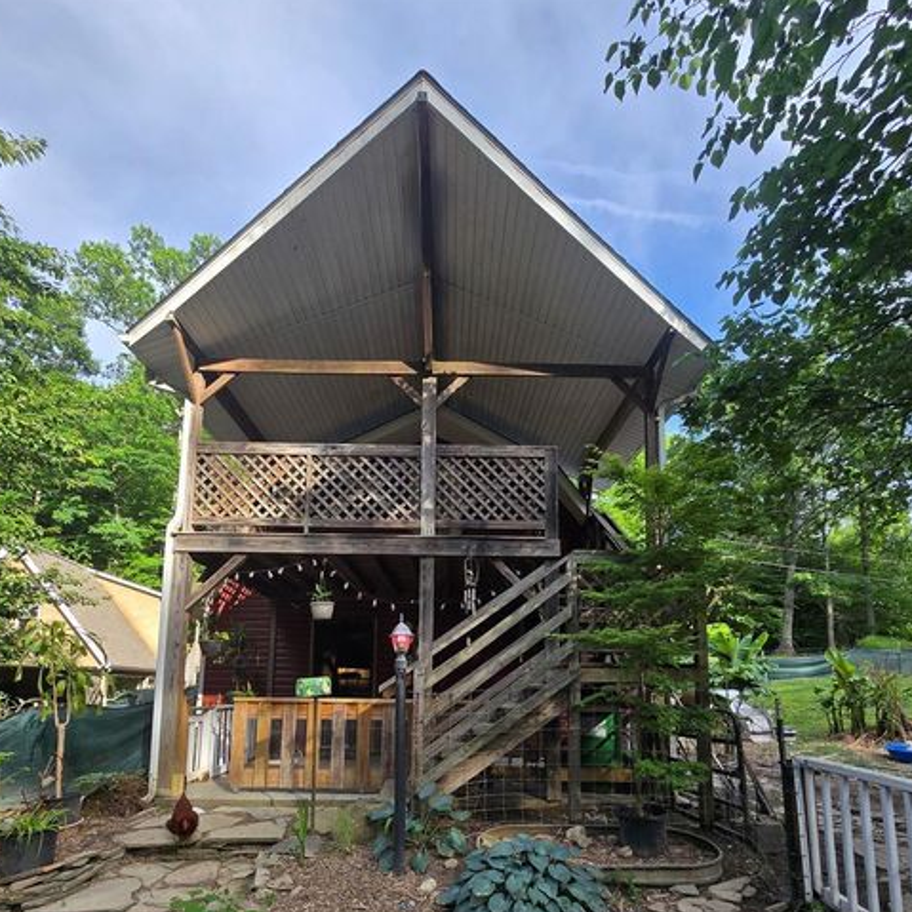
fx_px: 477
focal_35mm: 16
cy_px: 624
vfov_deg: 83.8
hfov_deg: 87.4
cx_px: 447
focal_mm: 2.2
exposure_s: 1/541
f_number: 2.2
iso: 50
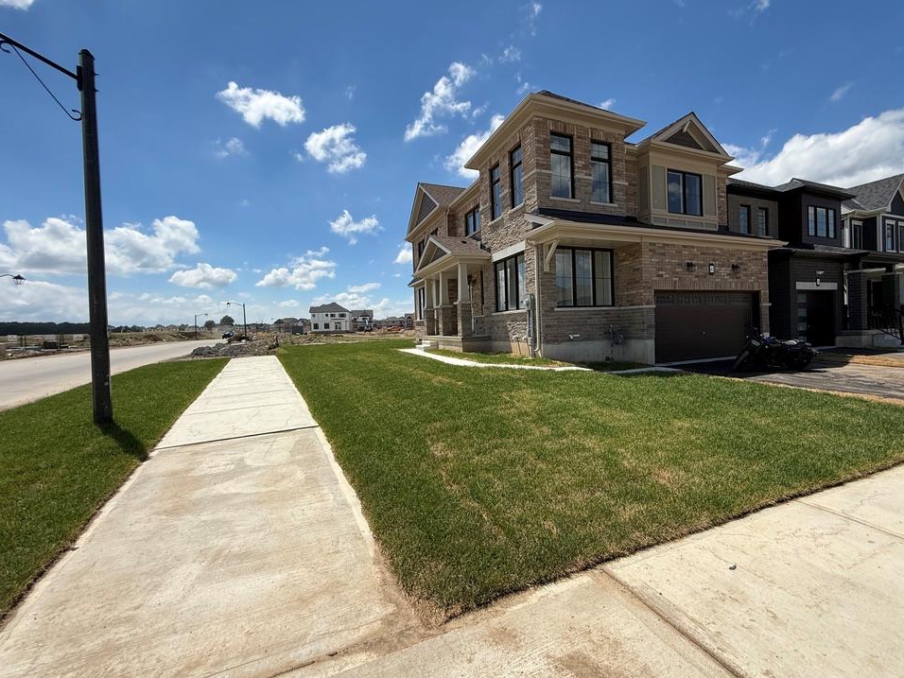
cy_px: 332
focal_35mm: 15
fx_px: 392
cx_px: 481
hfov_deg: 98.0
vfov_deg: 81.7
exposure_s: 1/2237
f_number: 2.2
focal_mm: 2.22
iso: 50
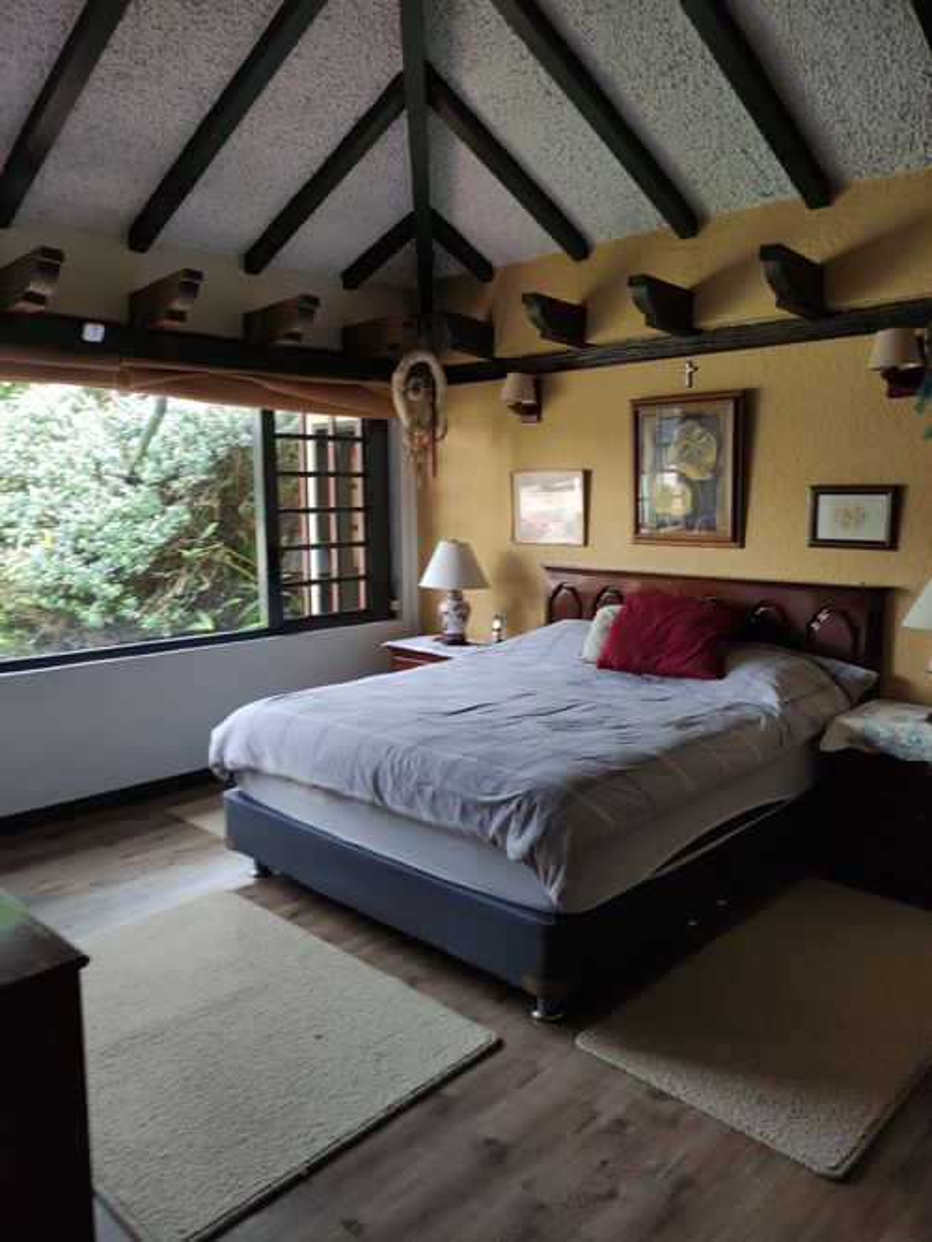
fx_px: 897
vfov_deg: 69.4
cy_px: 621
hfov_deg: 54.9
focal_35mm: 25
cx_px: 466
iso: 177
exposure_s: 1/30
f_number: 1.89
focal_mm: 5.43
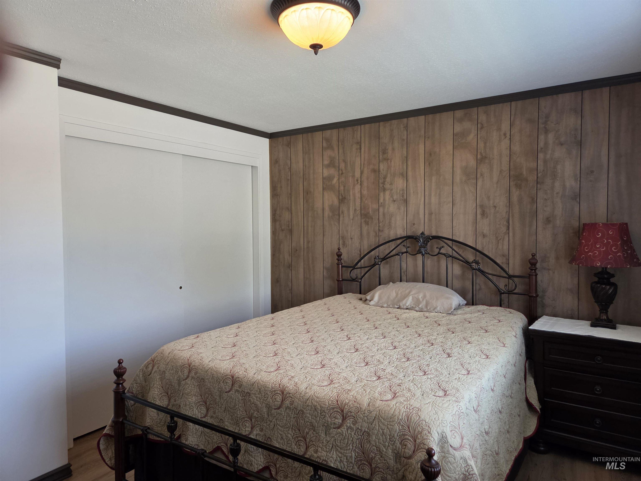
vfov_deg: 58.9
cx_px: 320
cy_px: 240
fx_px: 426
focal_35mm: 23
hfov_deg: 73.9
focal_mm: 5.4
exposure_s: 1/120
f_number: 1.8
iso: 250
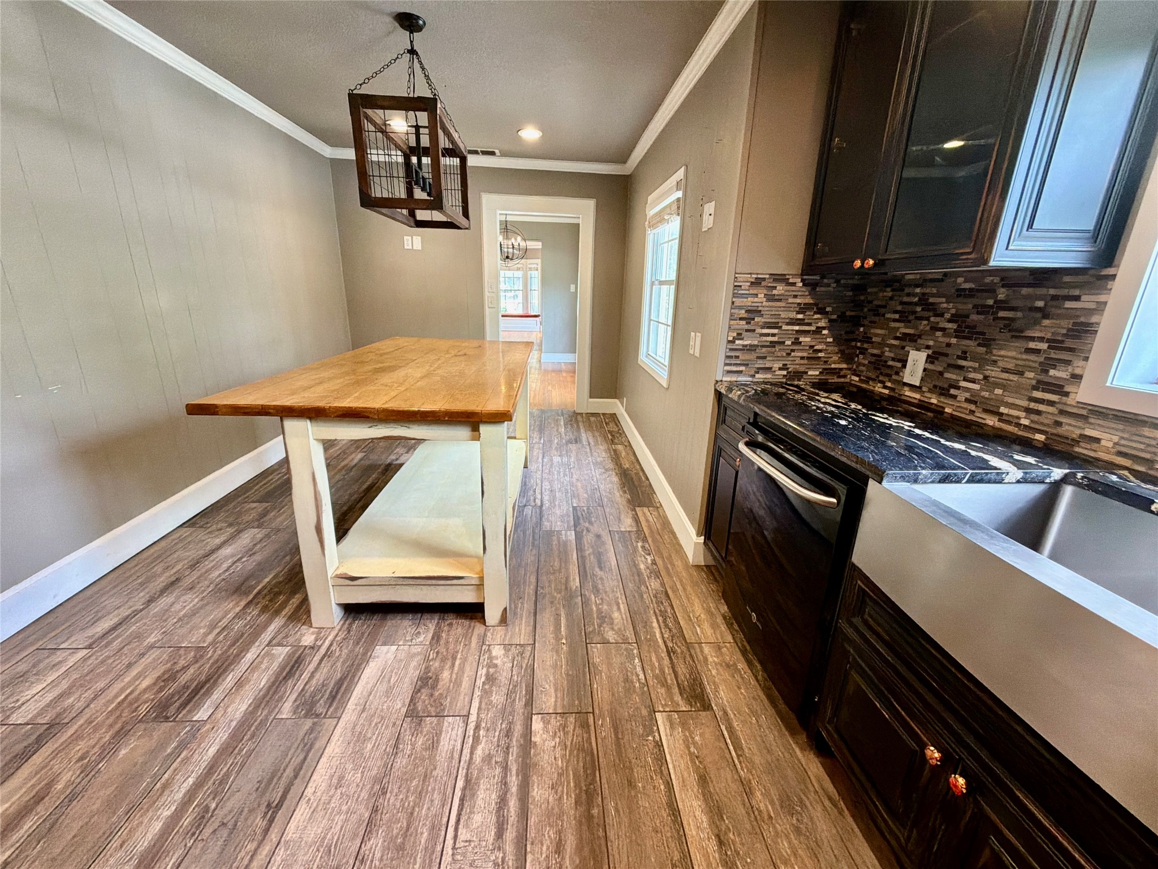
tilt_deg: -17.3
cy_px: 434
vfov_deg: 85.7
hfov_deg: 102.1
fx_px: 468
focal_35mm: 14
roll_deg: -1.2
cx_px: 579
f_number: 2.2
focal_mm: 2.22
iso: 320
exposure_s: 1/60
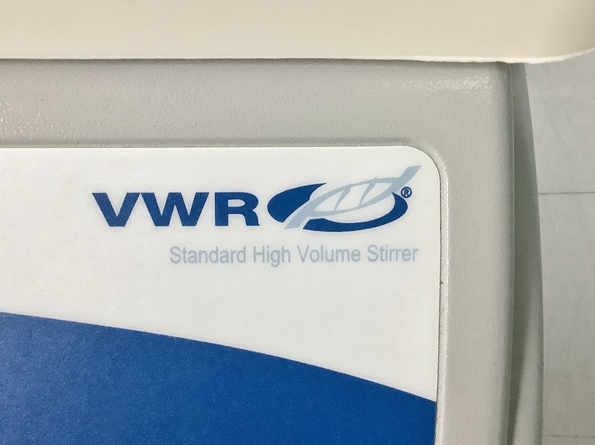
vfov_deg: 45.4
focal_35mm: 31
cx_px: 298
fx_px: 532
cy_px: 222
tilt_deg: -62.2
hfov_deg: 58.4
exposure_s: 1/60
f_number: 2.4
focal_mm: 3.3
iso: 250
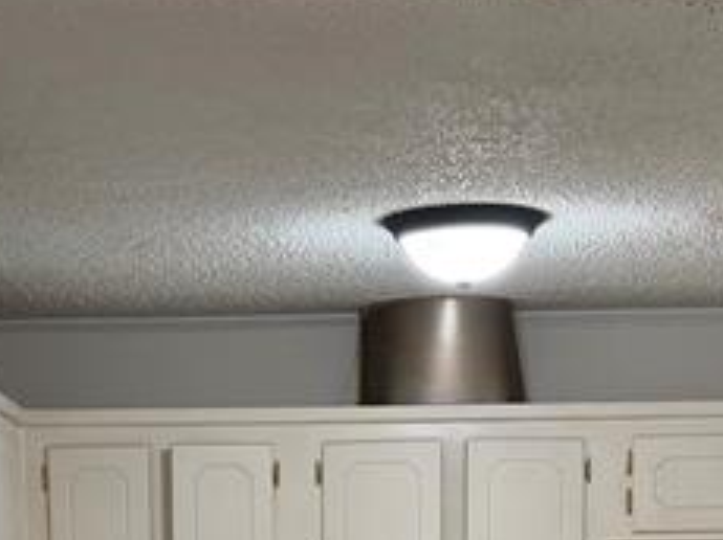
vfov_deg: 13.1
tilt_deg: -5.7
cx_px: 305
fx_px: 2233
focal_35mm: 107
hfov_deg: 18.4
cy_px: 810
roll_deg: +0.9
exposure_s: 1/120
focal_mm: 6.76
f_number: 1.78
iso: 250
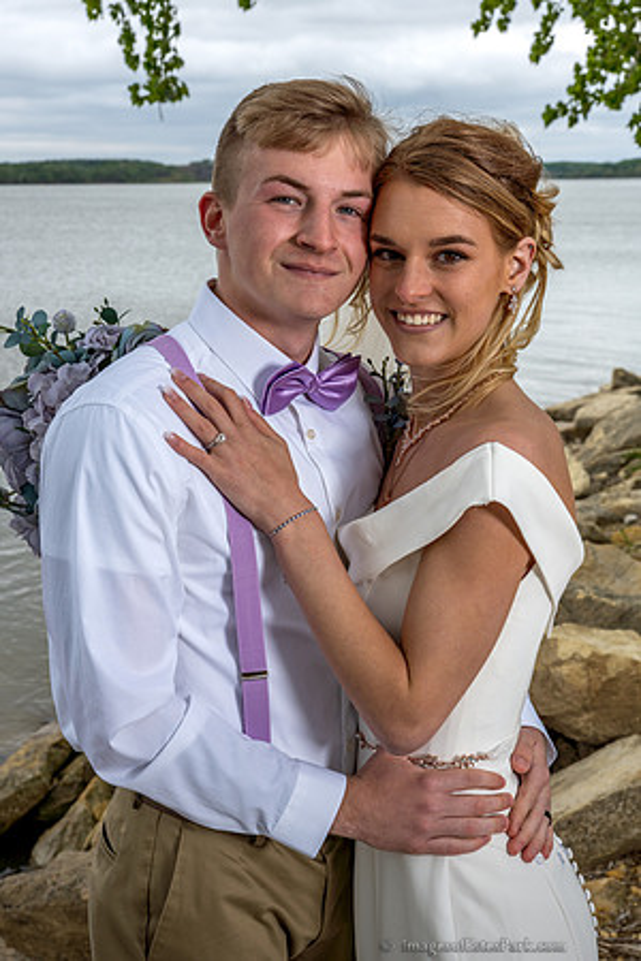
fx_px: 1202
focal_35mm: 45
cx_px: 320
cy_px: 480
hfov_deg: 29.9
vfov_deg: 43.6
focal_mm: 45
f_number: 8
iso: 100
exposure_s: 1/250
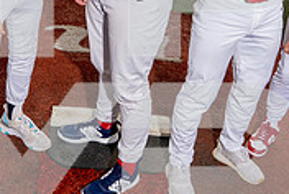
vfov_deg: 16.7
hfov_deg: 25.5
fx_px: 635
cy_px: -29
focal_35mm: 79
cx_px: 95
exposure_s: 1/250
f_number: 11
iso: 250
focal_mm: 24
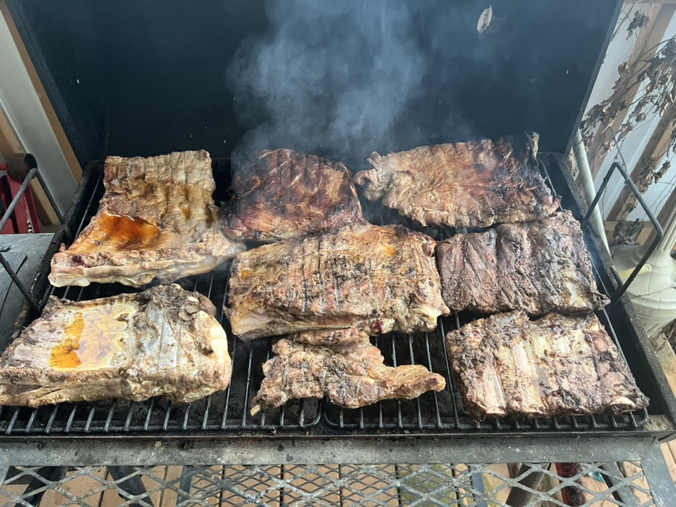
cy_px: 254
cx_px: 338
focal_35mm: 26
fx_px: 508
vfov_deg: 53.1
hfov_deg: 67.3
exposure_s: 1/60
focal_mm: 5.7
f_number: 1.5
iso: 250
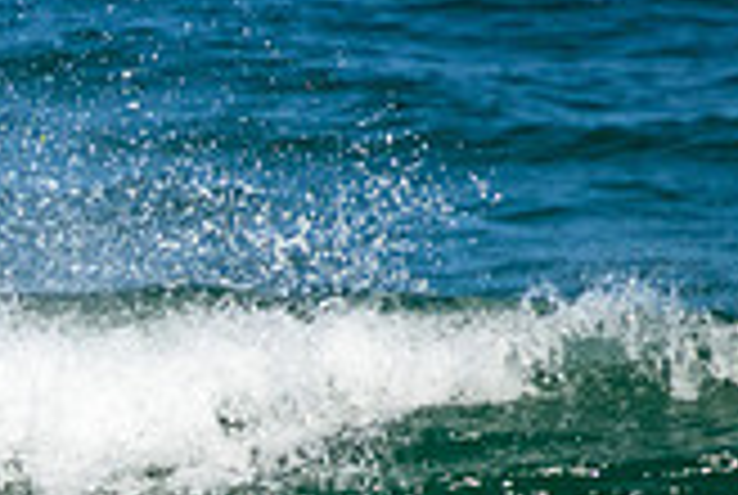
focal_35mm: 3249
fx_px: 66725
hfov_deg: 0.6
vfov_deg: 0.4
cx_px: -673
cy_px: 483
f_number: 11
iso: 1100
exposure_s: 1/2000
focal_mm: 800
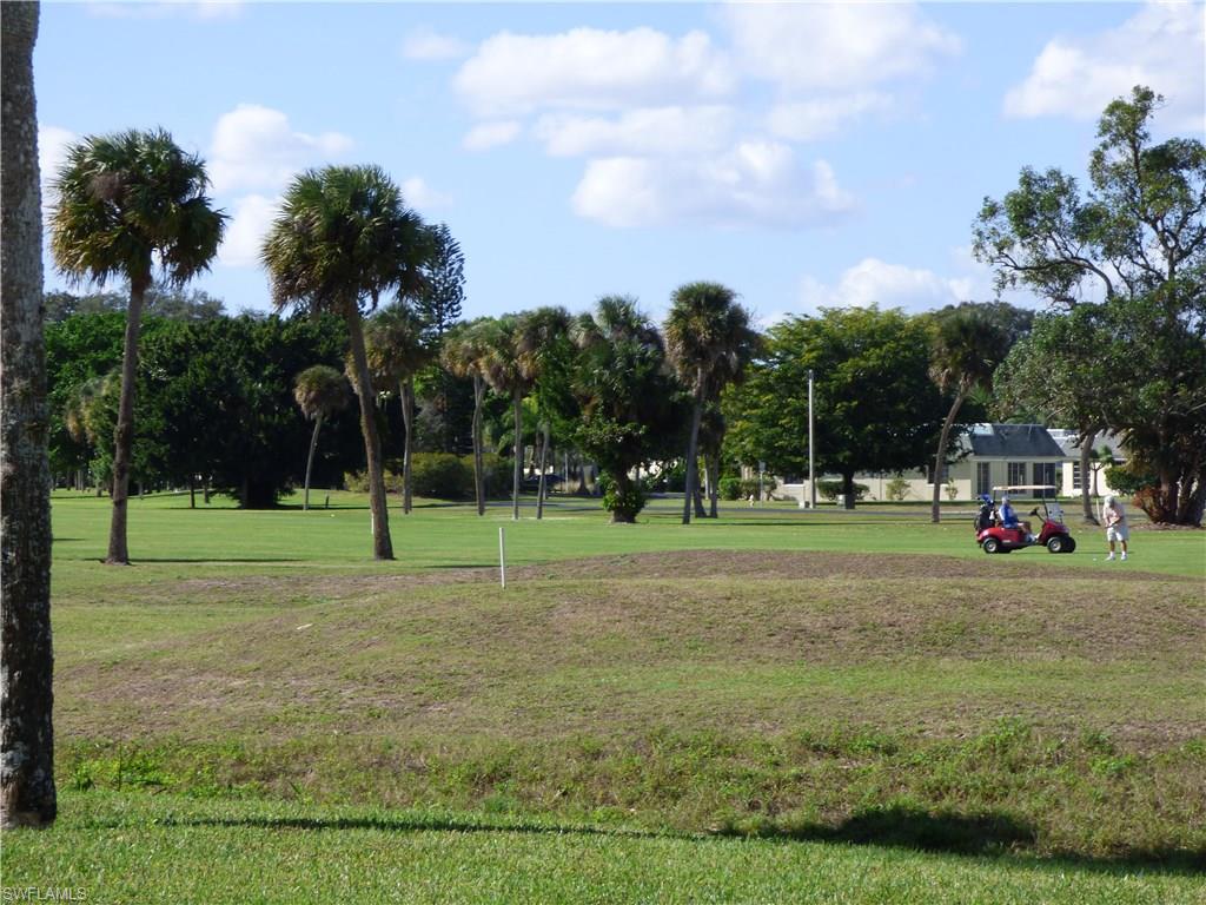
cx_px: 603
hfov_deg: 14.9
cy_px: 452
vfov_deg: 11.2
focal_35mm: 132
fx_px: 4599
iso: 100
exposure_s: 1/400
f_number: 5.1
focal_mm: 21.43
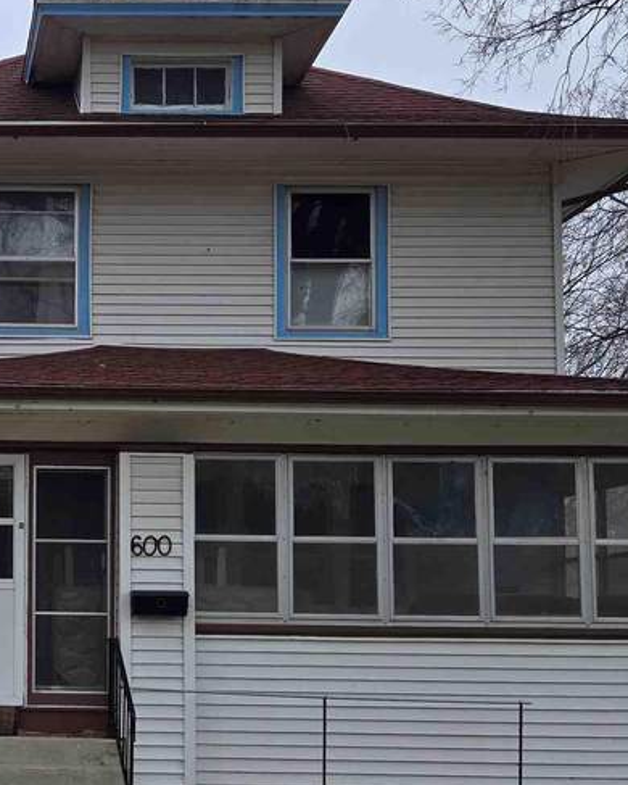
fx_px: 1370
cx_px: -52
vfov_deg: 31.7
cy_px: 519
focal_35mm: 59
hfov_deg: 24.2
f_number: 1.8
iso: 25
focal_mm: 5.4
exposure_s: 1/455
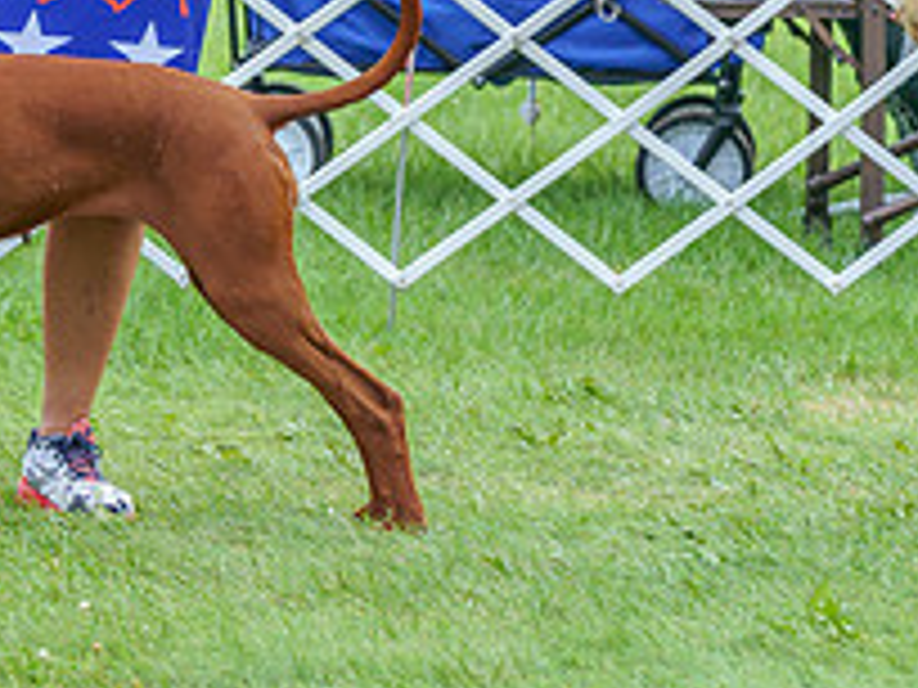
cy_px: -112
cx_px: -322
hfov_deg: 4.5
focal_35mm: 440
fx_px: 11669
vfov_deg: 3.4
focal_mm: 138
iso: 400
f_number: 5
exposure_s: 1/800
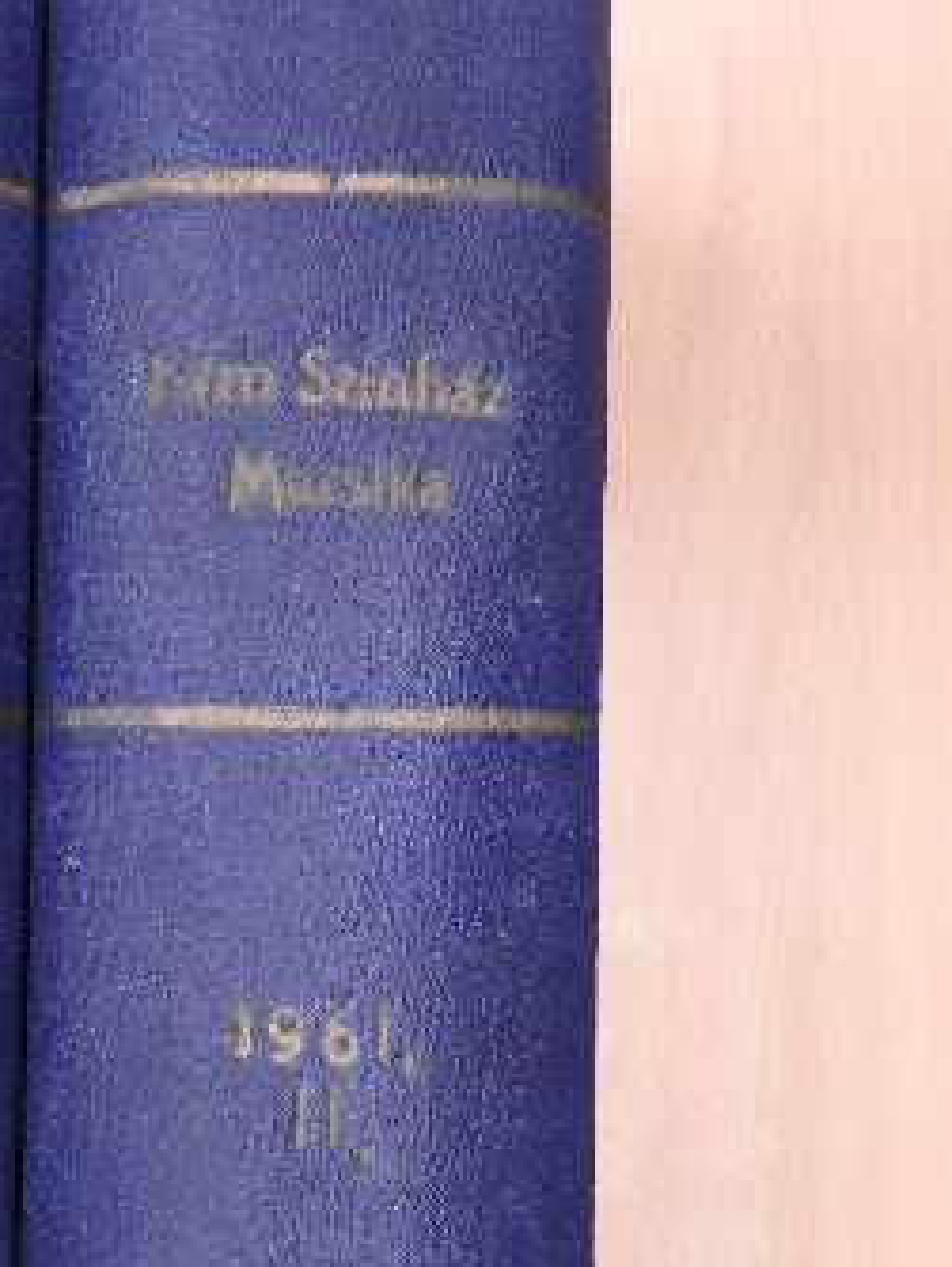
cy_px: 846
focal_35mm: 67
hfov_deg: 21.5
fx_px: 2454
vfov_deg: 28.8
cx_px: 87
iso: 800
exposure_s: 1/60
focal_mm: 6.3
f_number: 3.8
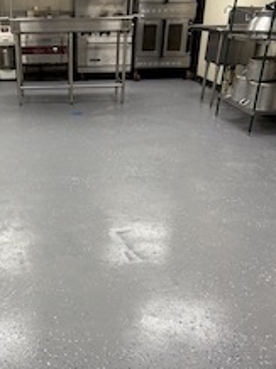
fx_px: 458
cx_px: 64
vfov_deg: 43.6
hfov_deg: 32.8
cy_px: 225
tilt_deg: -25.7
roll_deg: +0.6
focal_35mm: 43
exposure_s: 1/120
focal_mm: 5.96
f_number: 1.6
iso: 100
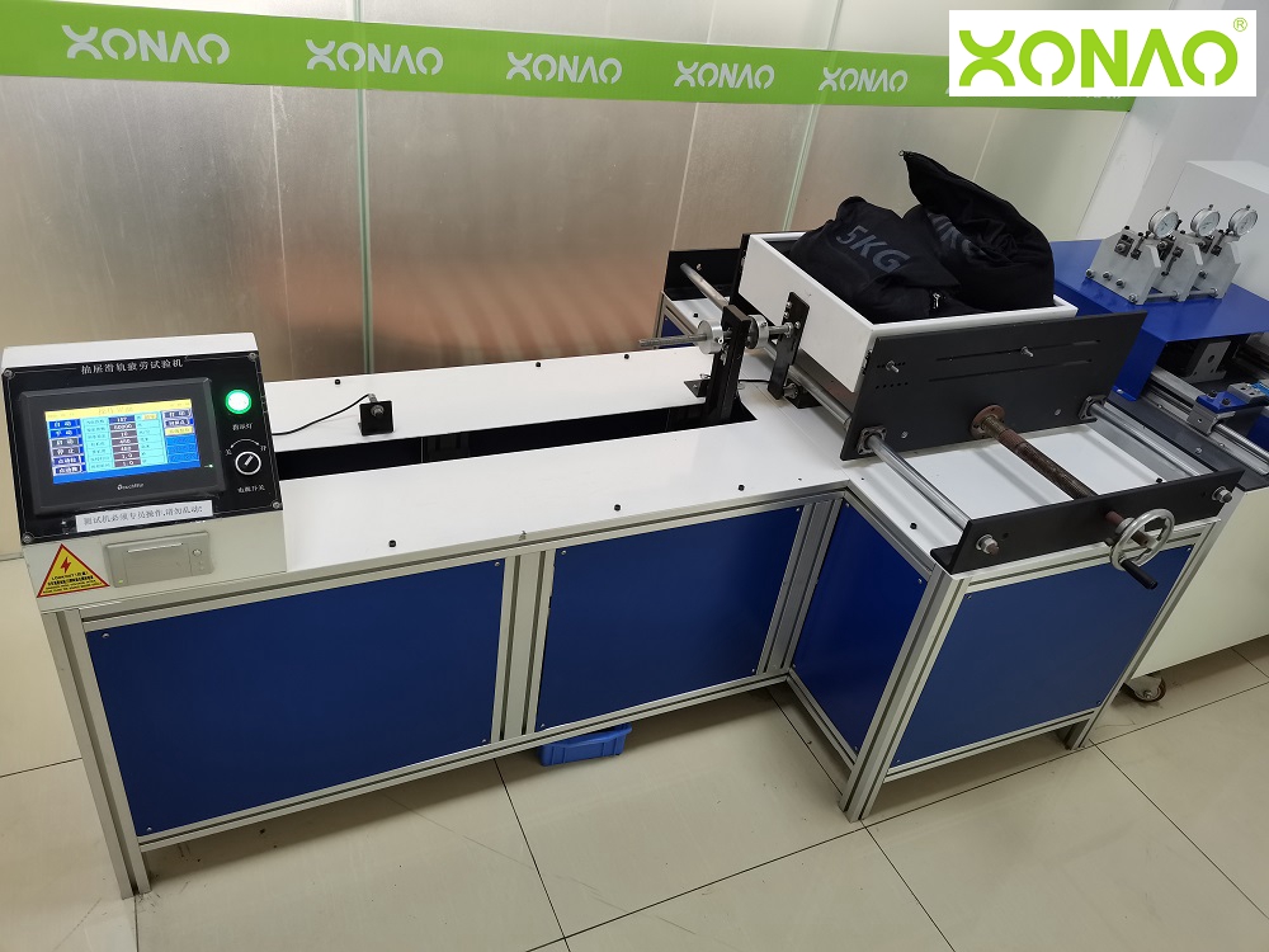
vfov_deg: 53.1
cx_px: 634
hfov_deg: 67.3
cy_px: 476
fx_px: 953
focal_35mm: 26
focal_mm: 4.75
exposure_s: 1/50
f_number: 1.8
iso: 200
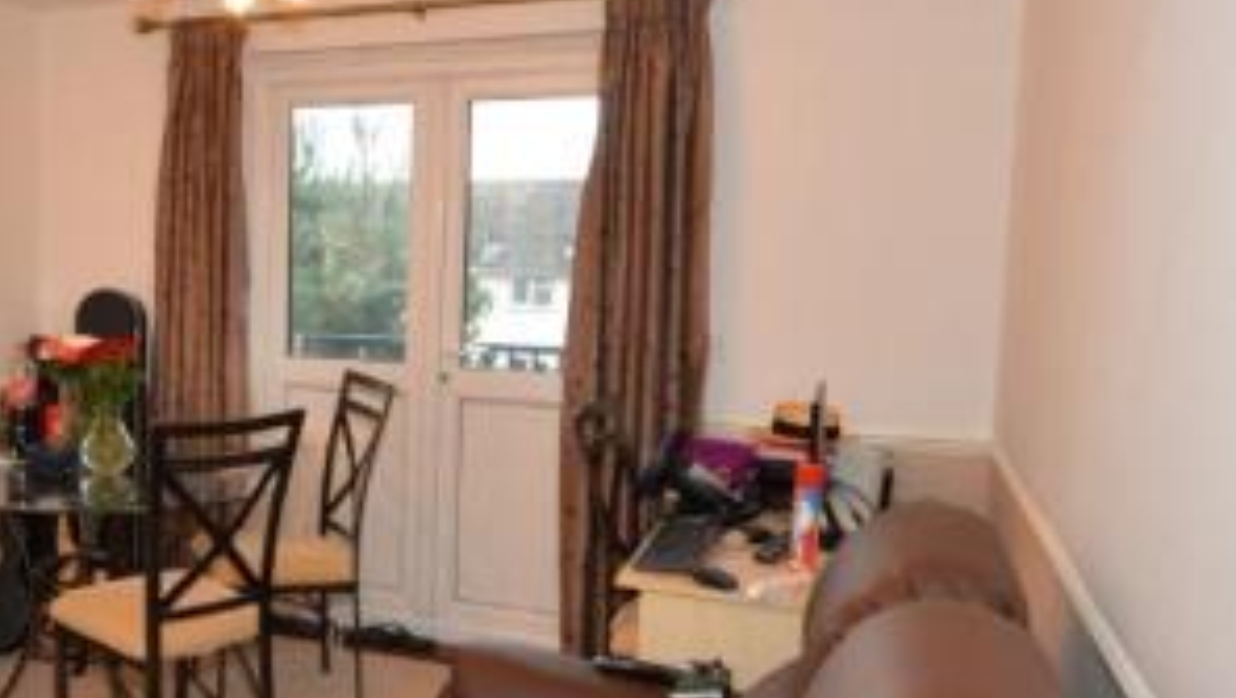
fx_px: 1214
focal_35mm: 37
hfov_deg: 50.2
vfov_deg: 32.0
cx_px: 221
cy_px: 378
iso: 800
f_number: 4
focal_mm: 16
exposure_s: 1/60
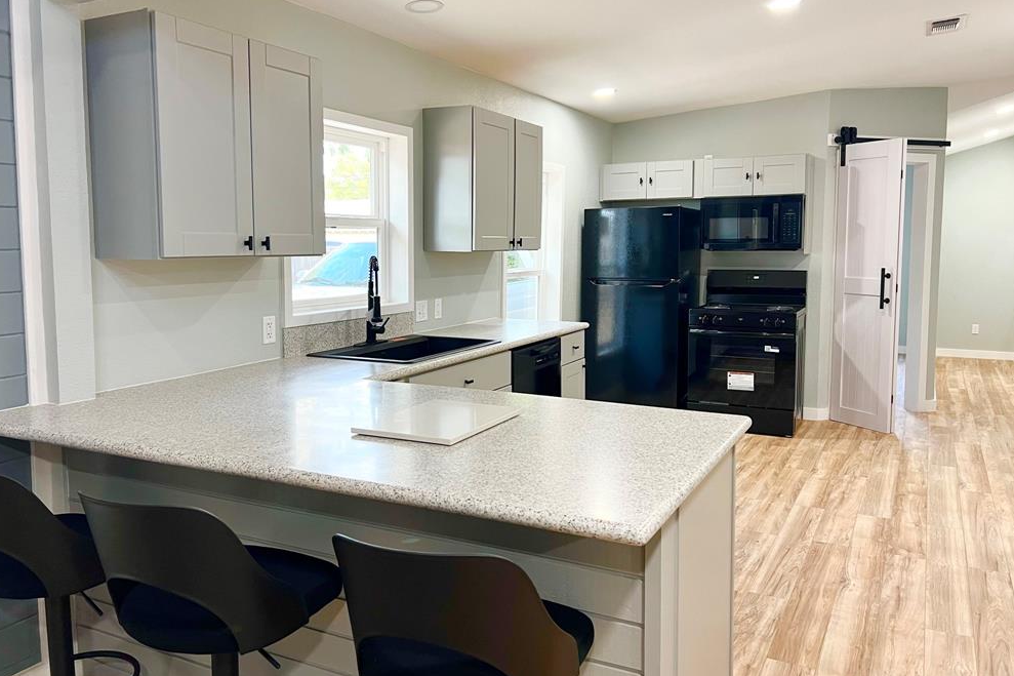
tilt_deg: -5.4
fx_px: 788
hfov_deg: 65.5
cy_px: 309
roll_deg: +0.5
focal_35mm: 28
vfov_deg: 46.3
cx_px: 513
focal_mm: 5.7
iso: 125
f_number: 1.5
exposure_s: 1/92
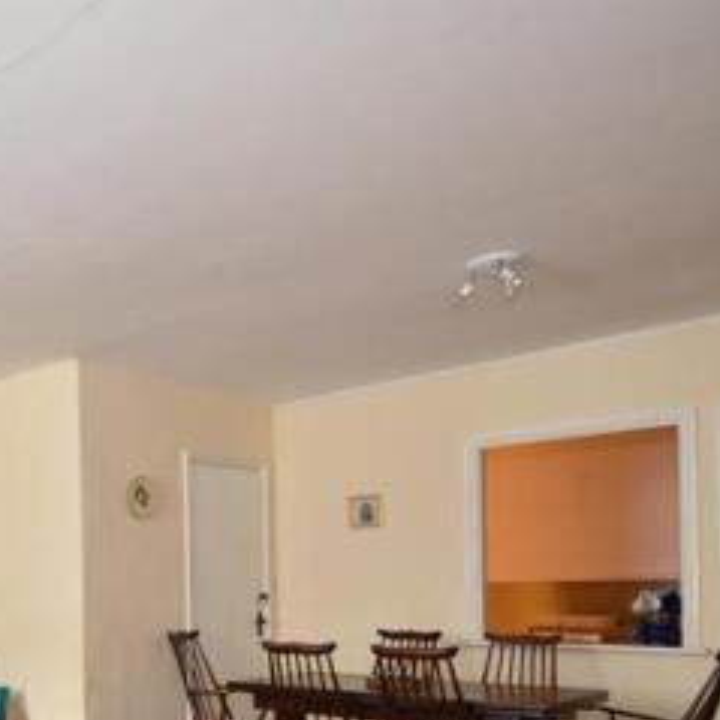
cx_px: -90
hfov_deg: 38.3
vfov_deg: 45.2
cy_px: 559
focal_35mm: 35
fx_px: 824
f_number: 6.3
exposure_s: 1/5
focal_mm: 10
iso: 640
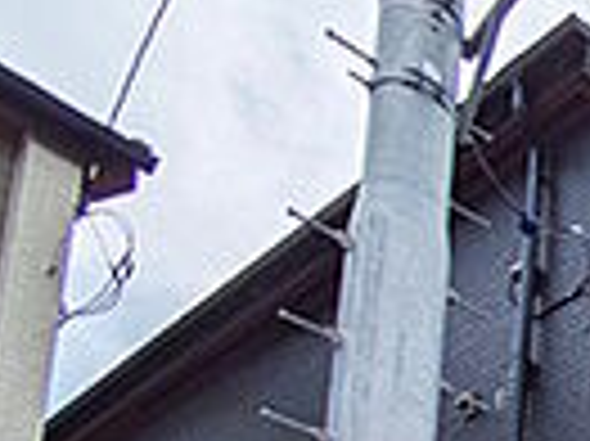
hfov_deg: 21.1
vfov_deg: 16.7
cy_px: 900
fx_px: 1090
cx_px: 1049
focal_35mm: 64
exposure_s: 1/5076
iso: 51
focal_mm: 1.83
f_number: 2.2
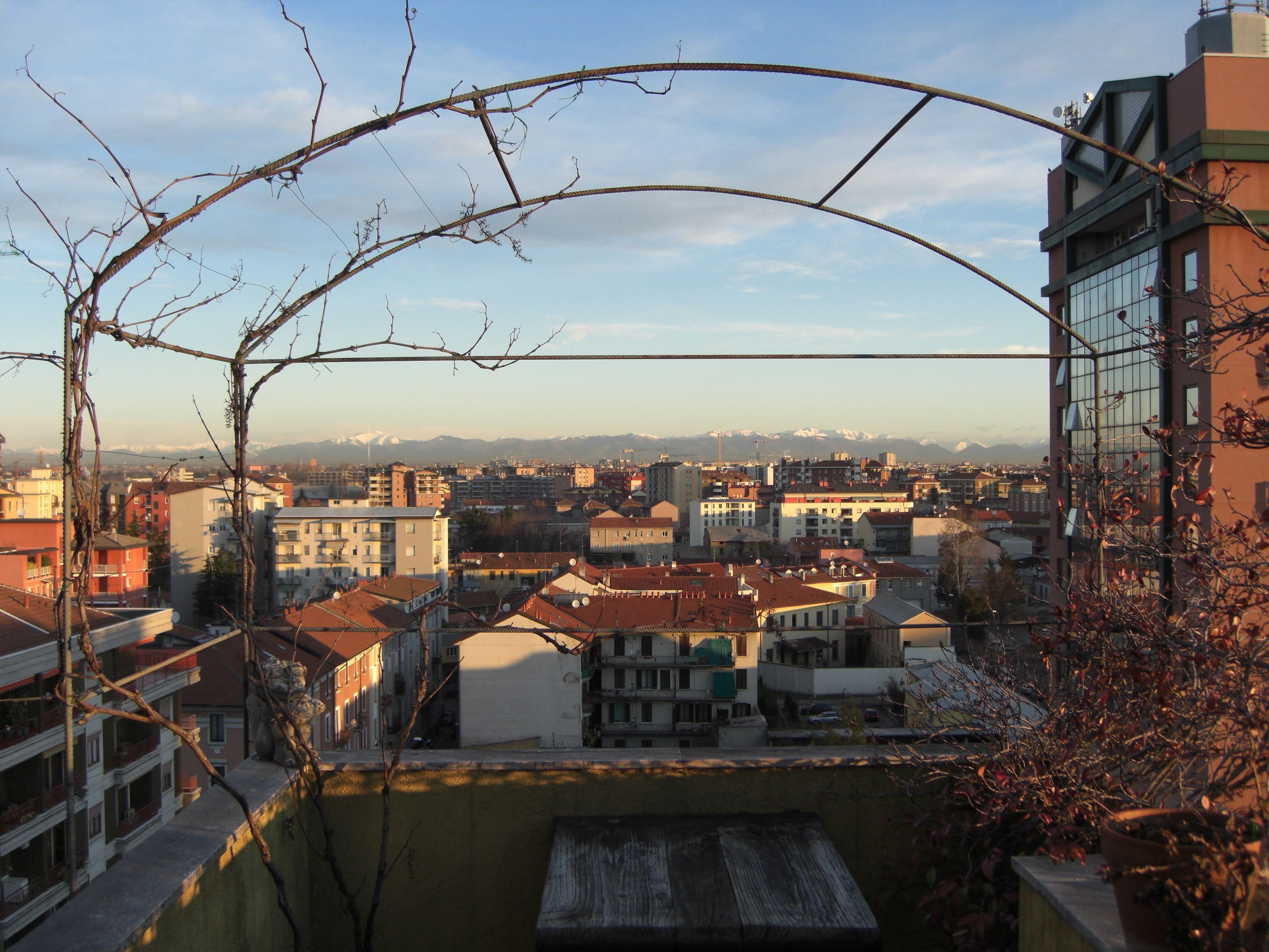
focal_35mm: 38
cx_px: 634
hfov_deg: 49.0
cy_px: 476
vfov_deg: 37.7
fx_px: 1393
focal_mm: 7.9
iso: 80
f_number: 2.8
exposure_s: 1/320
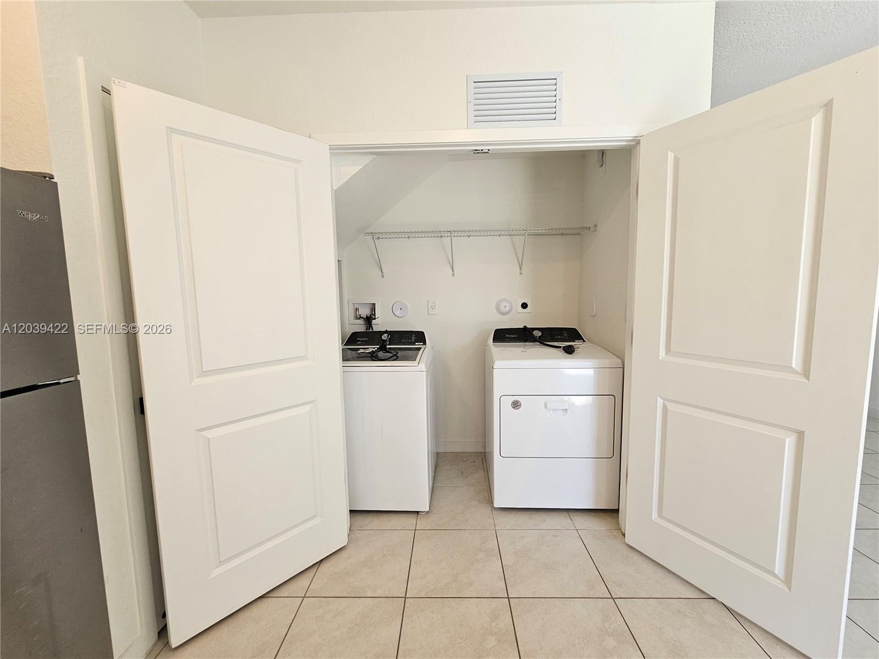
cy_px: 330
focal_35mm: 13
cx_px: 440
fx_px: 330
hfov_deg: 106.2
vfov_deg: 89.9
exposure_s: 1/120
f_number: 2.2
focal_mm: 2.2
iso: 80
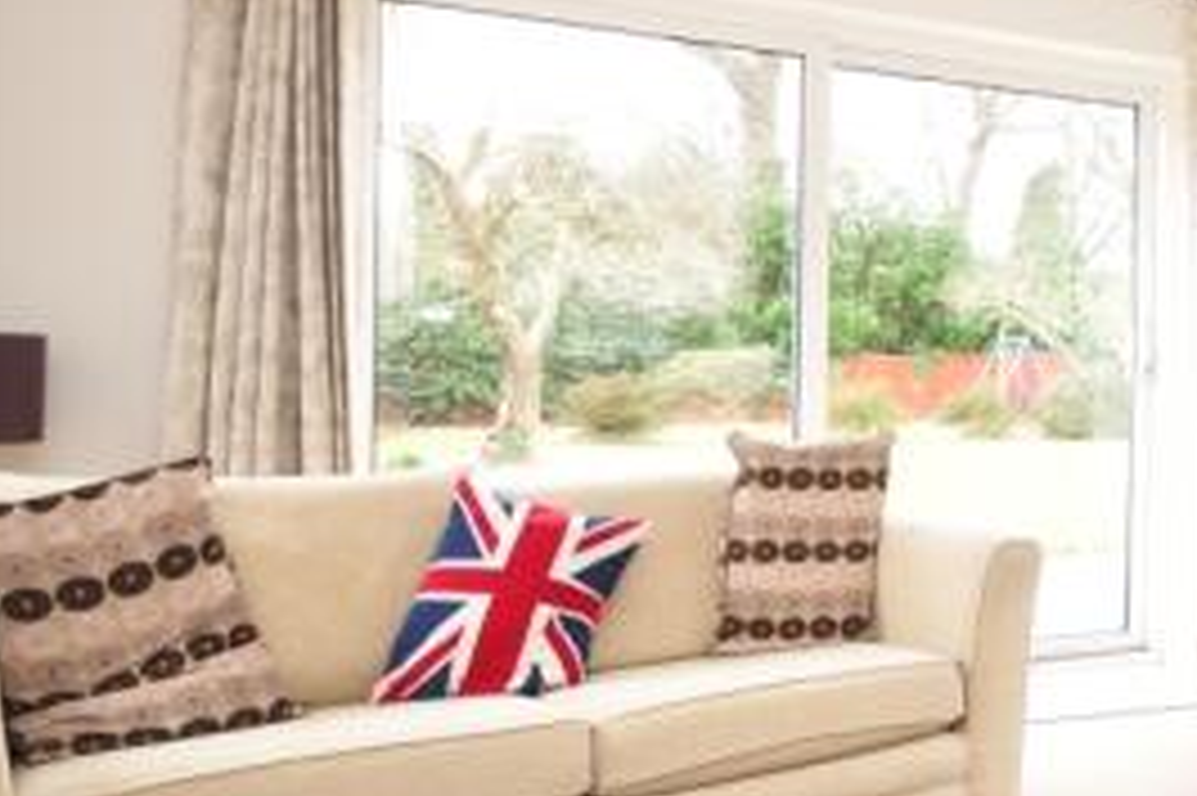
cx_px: 1238
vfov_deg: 35.8
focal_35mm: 37
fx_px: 1229
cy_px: 346
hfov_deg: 43.3
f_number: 4
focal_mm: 10
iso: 200
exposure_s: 1/25
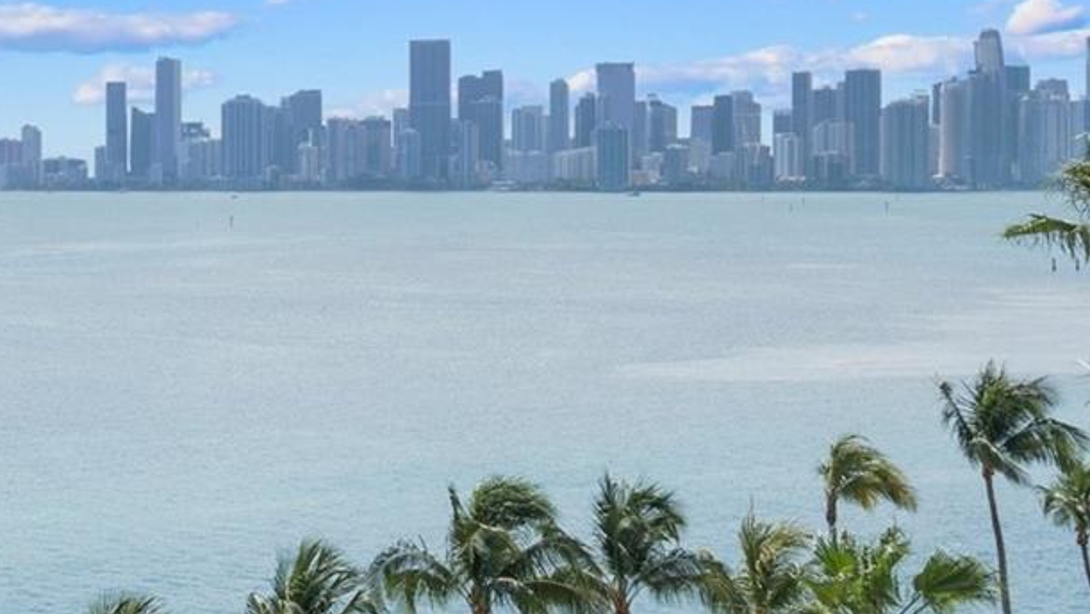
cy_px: 184
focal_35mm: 85
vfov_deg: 14.2
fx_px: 2457
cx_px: 5
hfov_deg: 23.9
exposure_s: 1/125
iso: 100
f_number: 11
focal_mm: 31
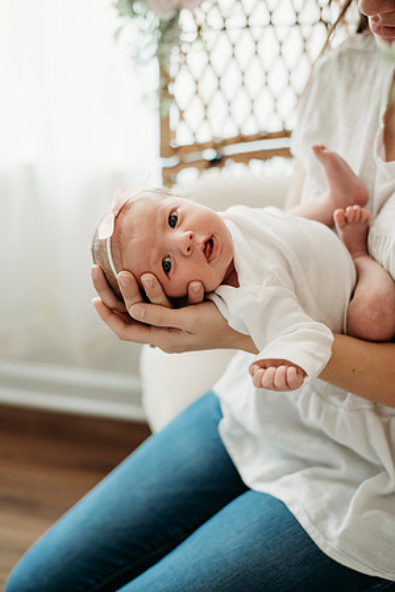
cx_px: 198
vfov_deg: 39.6
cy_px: 296
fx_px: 823
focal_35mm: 50
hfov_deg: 27.0
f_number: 2.5
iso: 640
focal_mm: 50
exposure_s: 1/200
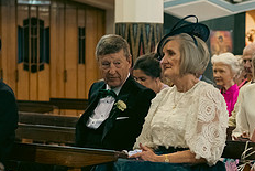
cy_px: 132
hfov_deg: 11.7
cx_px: 166
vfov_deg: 7.8
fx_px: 1240
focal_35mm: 175
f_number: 3.5
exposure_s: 1/160
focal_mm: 70
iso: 1000
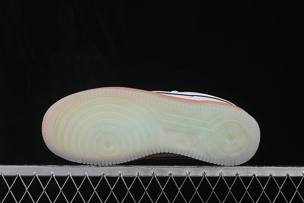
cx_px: 152
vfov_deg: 18.2
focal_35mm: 75
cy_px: 102
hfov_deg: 27.0
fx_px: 633
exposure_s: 1/80
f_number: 8
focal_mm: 50
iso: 160
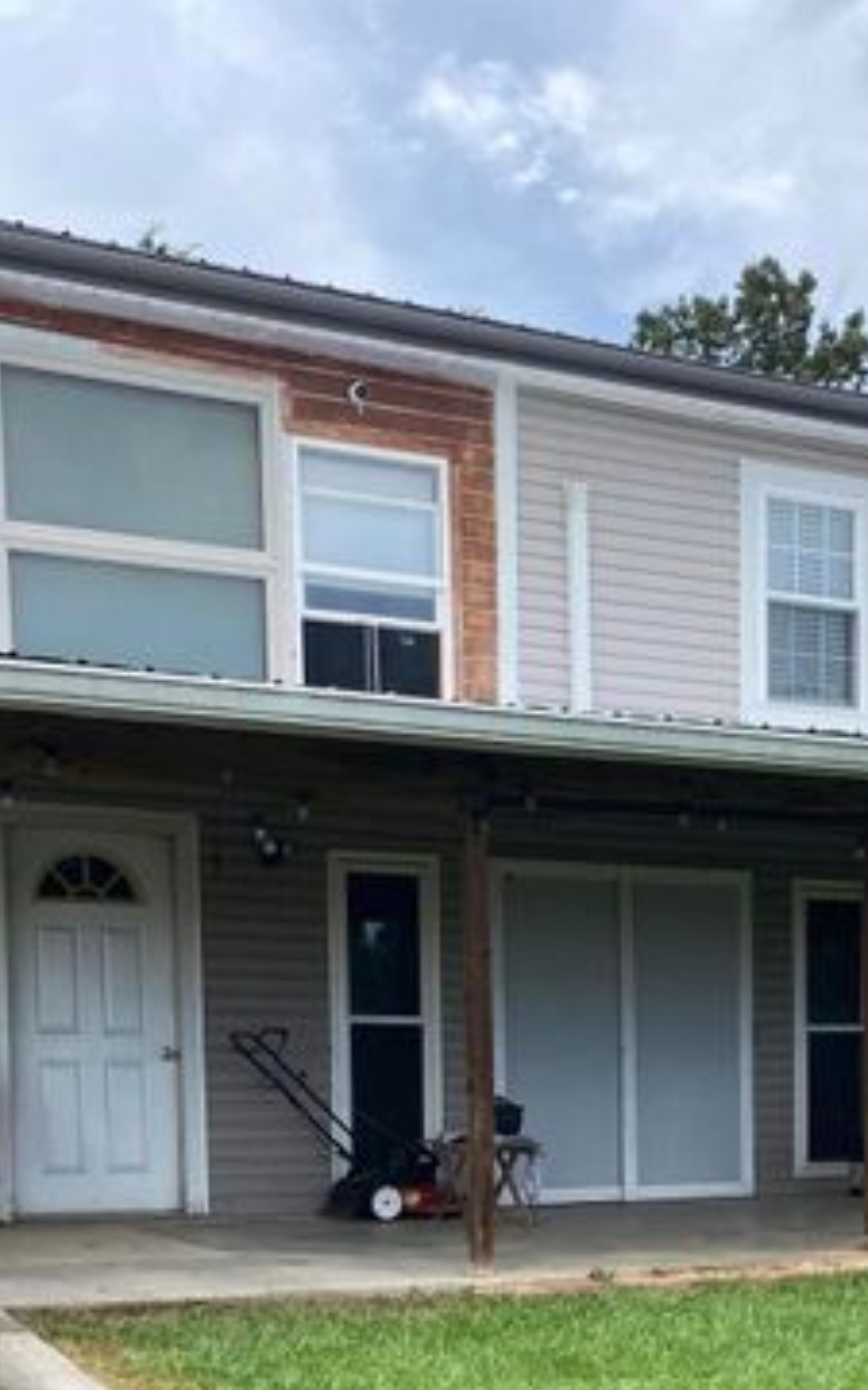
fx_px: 1930
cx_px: 594
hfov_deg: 25.2
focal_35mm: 51
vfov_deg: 36.8
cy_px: 1284
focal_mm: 4.25
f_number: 1.8
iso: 32
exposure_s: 1/1838
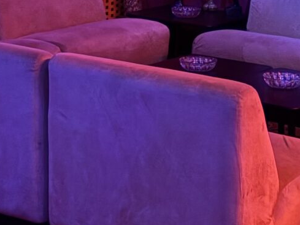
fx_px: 1179
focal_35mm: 136
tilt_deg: -1.5
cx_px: 100
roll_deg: +0.9
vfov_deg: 10.5
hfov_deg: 14.5
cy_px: -131
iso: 640
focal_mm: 5.96
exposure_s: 1/25
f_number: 1.6
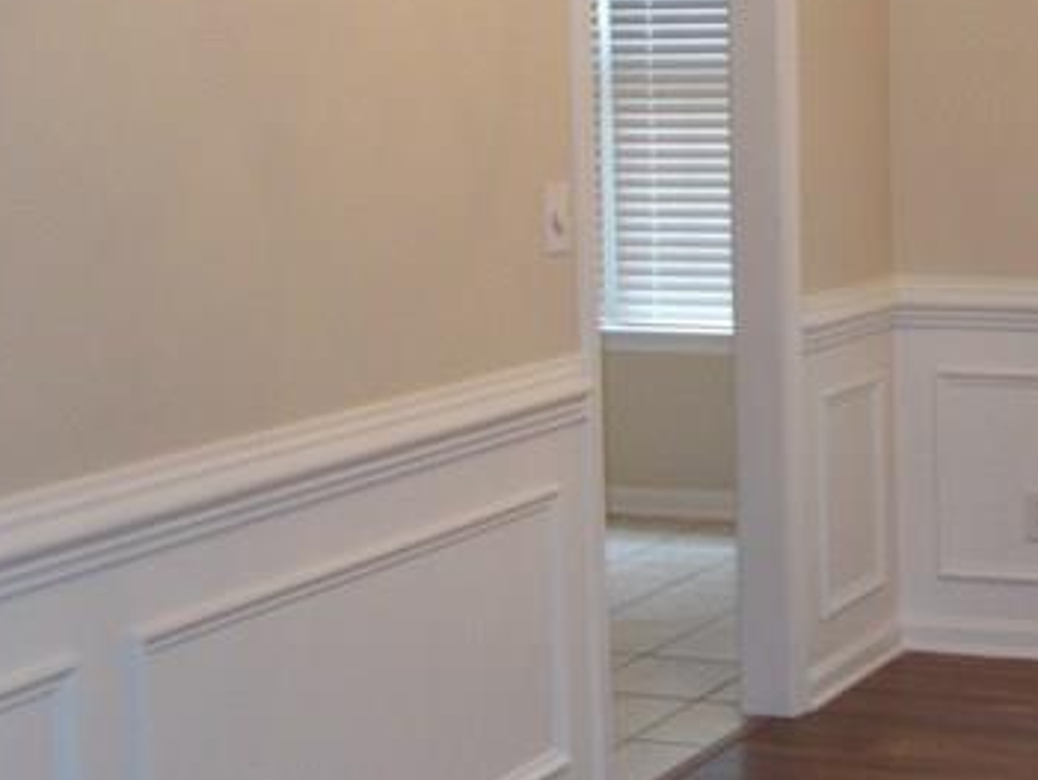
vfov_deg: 19.3
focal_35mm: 76
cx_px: 1151
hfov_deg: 23.9
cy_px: 193
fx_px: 2281
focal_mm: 4.6
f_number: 3.2
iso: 125
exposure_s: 1/25
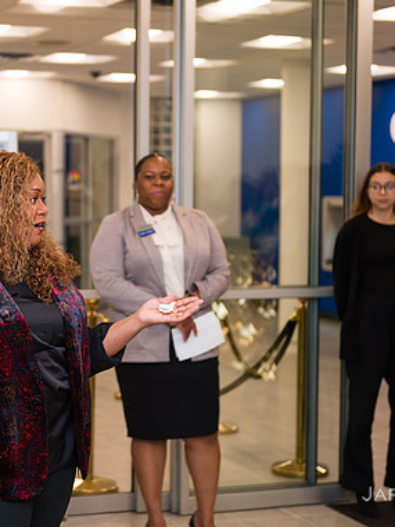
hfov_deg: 17.8
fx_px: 1250
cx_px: 93
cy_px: 264
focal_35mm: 82
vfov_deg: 23.9
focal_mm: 56
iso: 400
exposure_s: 1/200
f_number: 3.2
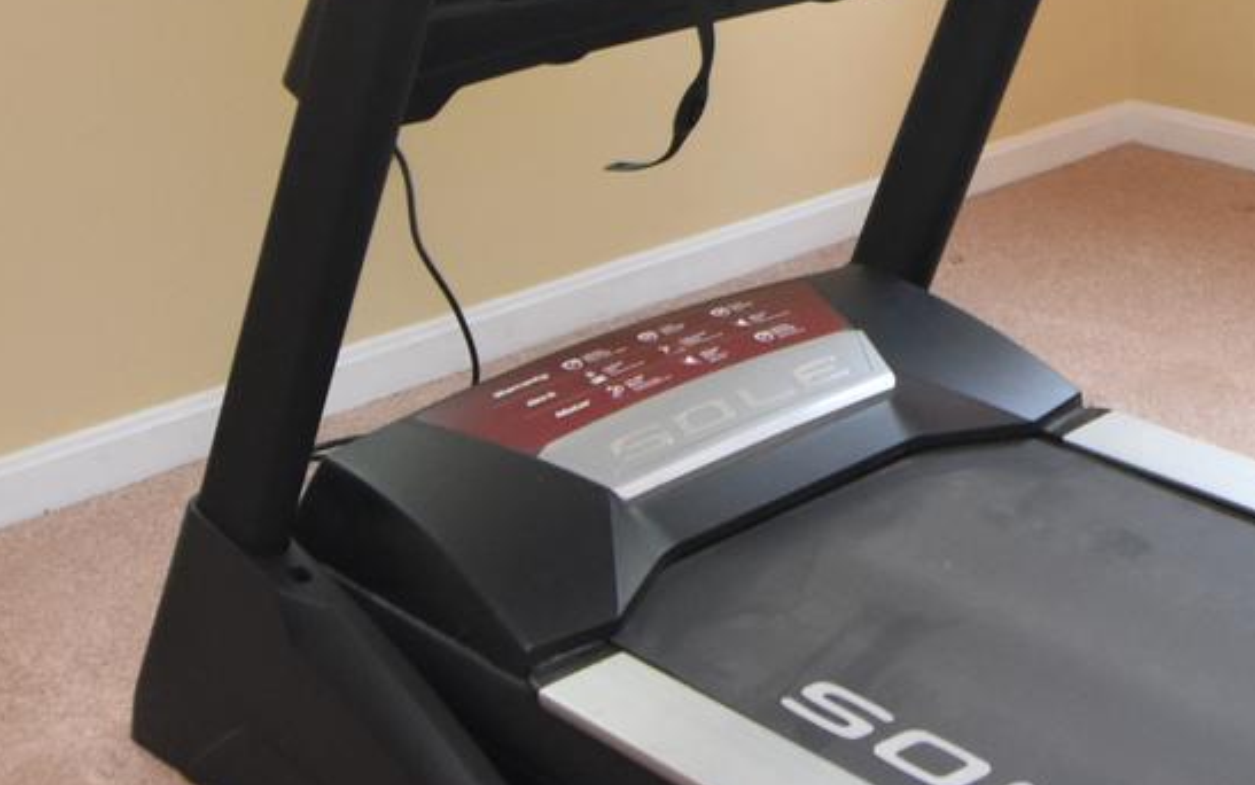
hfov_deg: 30.6
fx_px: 2152
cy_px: -302
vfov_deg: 18.8
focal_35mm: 63
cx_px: 1198
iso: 800
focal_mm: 11
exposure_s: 1/60
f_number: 4
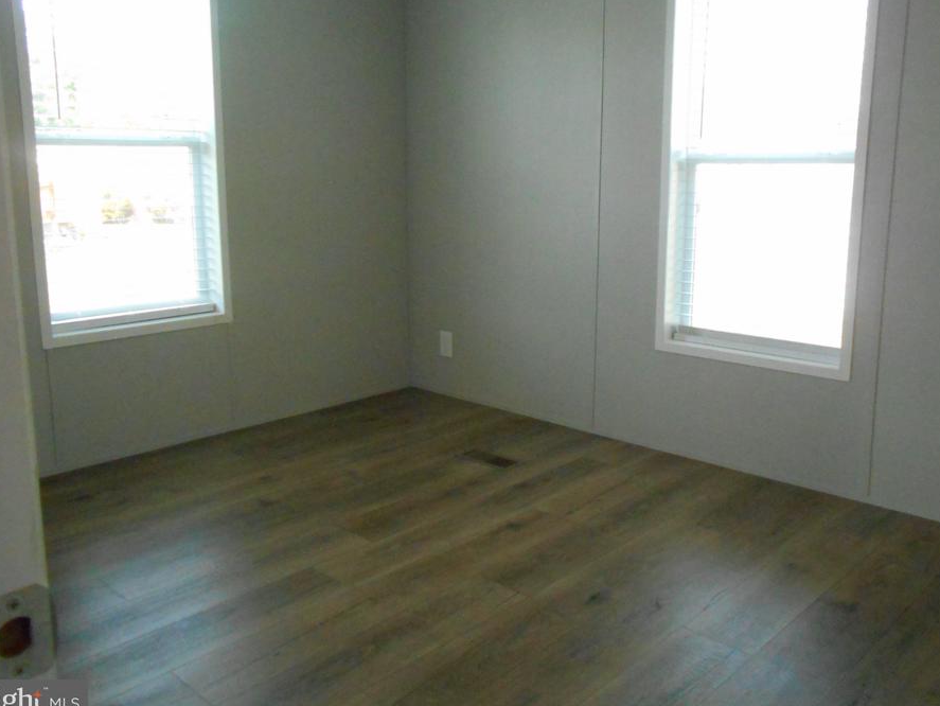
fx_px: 815
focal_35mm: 30
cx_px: 498
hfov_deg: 59.9
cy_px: 316
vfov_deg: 46.8
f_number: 3.2
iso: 800
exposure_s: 1/200
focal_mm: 4.6
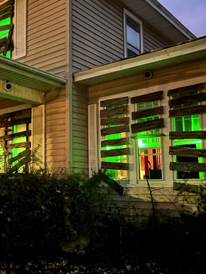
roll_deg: -0.1
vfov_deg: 43.8
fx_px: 341
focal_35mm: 43
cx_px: 52
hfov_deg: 33.0
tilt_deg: +9.9
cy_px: 133
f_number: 1.5
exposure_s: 1/2
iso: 1600
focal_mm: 5.7
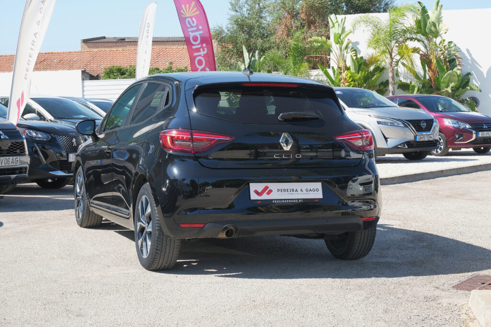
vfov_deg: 20.3
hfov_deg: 30.1
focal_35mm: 67
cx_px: 246
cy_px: 164
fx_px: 914
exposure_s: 1/125
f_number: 9
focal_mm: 44.5
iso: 160
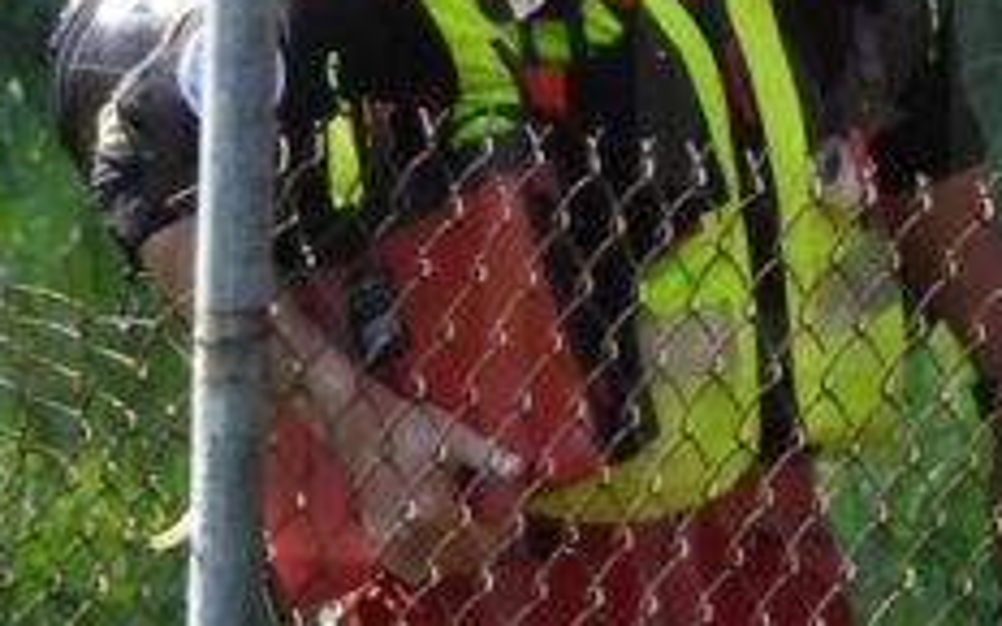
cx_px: 1313
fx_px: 55407
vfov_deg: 0.6
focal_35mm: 2029
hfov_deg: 1.0
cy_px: 147
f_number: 5
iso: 140
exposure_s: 1/250
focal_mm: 77.8
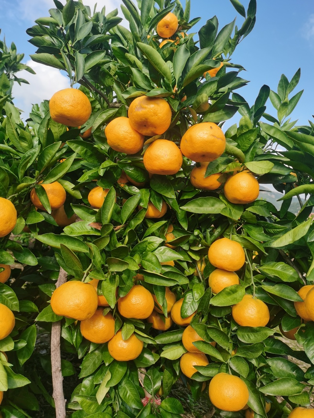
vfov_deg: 65.3
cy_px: 209
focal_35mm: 27
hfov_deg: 51.3
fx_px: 327
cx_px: 157
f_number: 1.8
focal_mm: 5.58
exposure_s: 1/1799
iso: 50
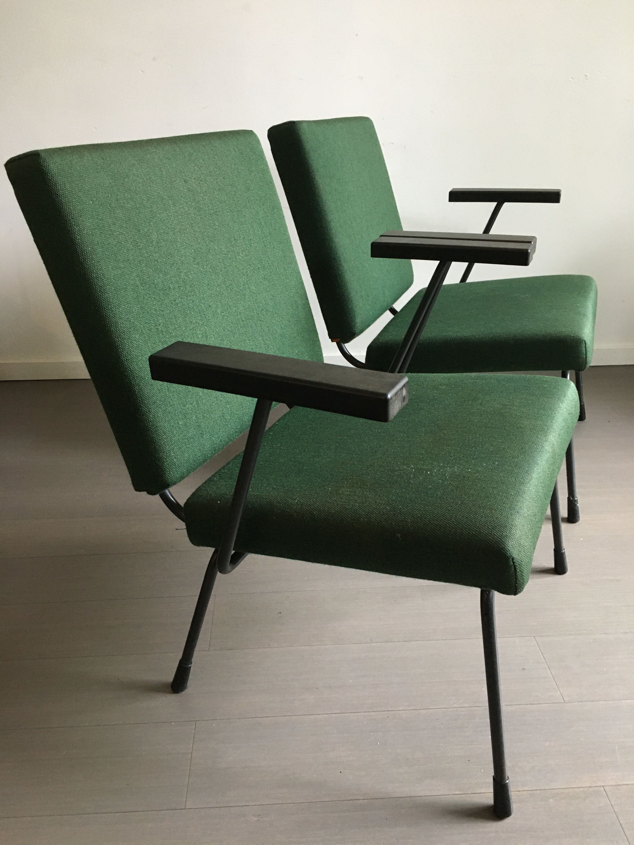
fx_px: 708
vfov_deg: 61.7
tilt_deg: -26.3
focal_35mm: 29
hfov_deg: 48.2
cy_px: 422
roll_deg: -0.5
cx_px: 317
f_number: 2.2
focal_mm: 4.15
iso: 200
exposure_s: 1/33
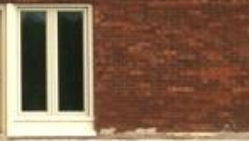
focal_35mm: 265
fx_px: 1751
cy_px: 14
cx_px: -105
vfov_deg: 4.6
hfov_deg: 8.0
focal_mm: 3.85
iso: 80
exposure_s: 1/1077
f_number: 2.8
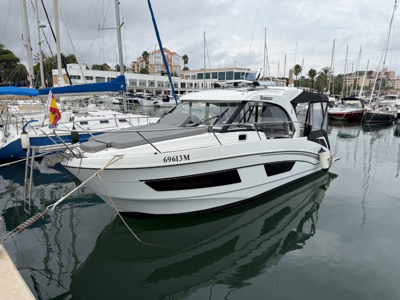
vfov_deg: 56.8
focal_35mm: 24
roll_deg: +3.1
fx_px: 277
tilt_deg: -11.9
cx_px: 200
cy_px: 150
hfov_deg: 71.6
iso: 80
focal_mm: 6.76
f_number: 1.78
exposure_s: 1/2907
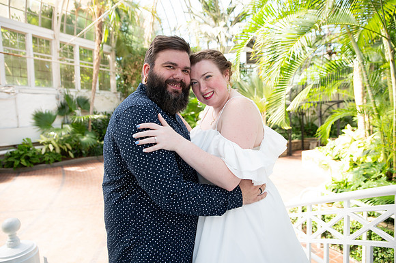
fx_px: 286
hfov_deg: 69.4
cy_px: 132
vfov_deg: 49.5
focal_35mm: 26
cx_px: 198
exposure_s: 1/160
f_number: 2.8
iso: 200
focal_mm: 26
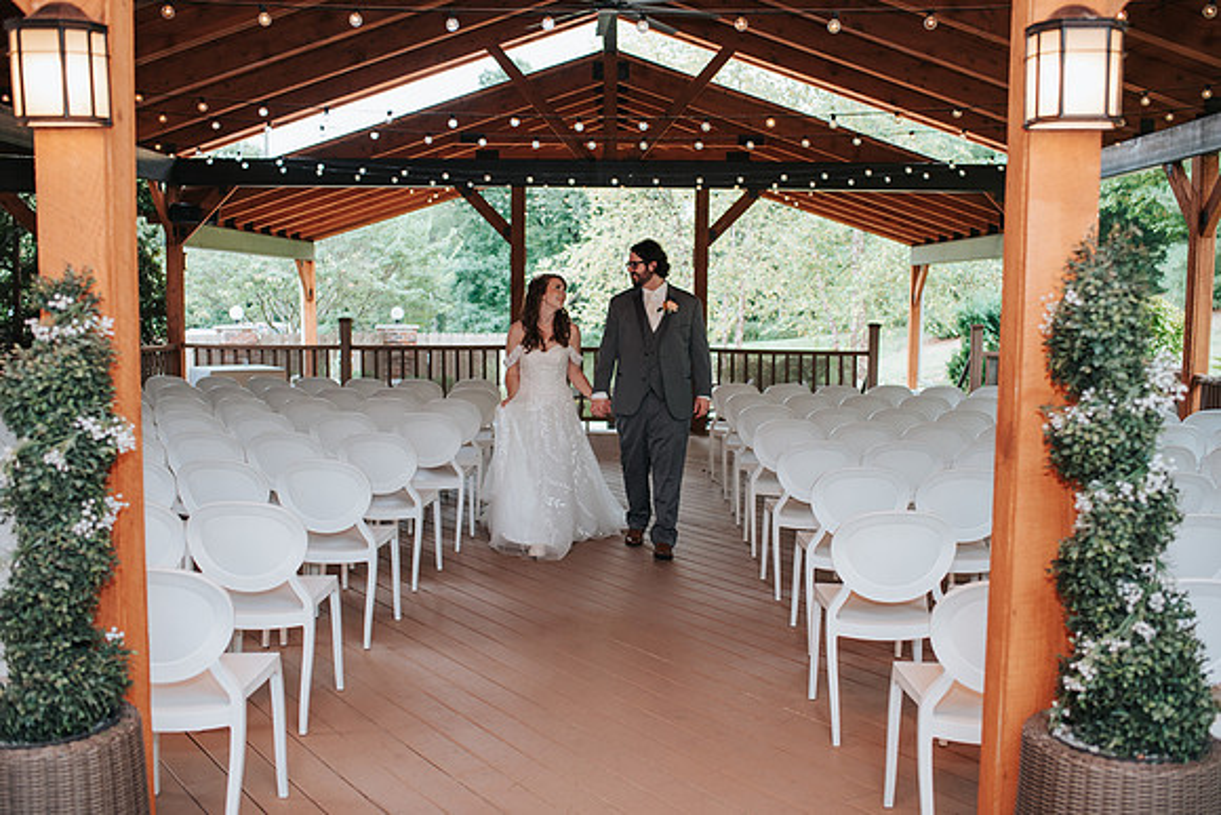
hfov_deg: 53.2
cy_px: 408
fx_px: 1218
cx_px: 610
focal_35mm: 36
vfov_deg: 37.0
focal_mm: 35
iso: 360
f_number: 3.2
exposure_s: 1/200
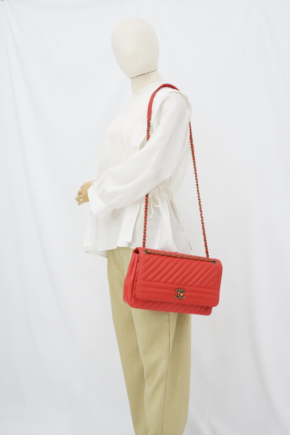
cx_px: 145
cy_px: 218
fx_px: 604
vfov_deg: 39.6
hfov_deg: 27.0
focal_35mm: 50
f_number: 6.3
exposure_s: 1/8
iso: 640
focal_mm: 50
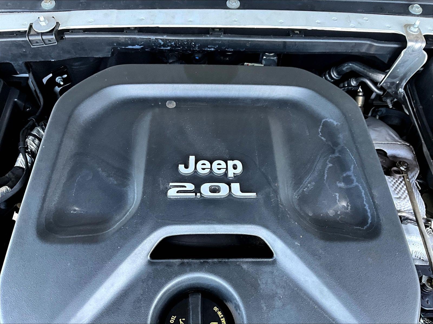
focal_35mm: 29
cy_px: 162
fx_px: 363
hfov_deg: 61.7
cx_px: 216
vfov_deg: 48.2
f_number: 1.8
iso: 80
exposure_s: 1/60
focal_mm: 3
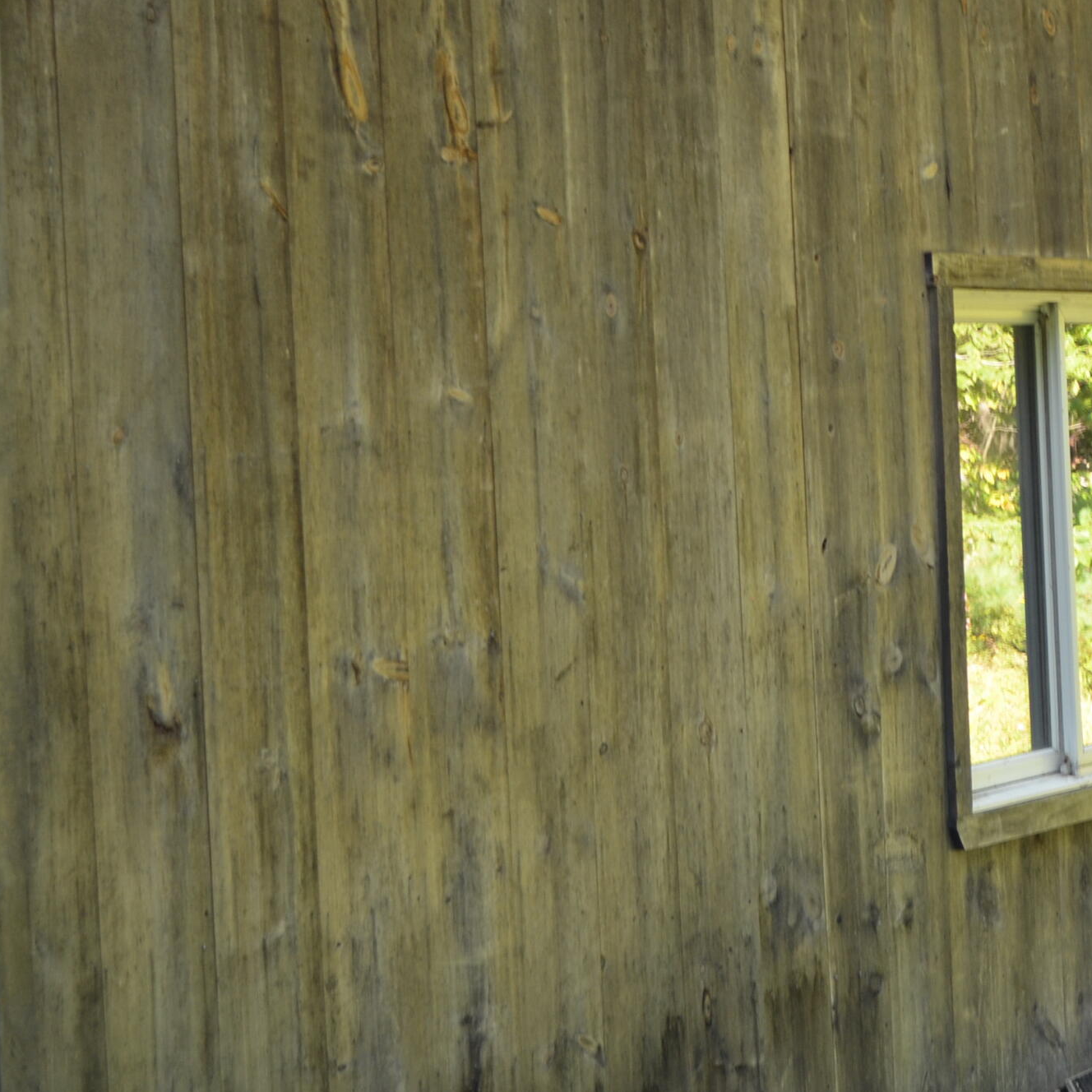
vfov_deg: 18.8
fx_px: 3284
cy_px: 368
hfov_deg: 18.7
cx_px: 835
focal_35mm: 92
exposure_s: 1/80
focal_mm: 32
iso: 400
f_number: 4.8
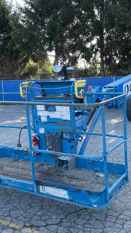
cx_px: 80
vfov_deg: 47.3
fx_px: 265
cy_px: 127
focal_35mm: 43
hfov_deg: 27.7
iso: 32
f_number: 1.6
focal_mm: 4.2
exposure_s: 1/498
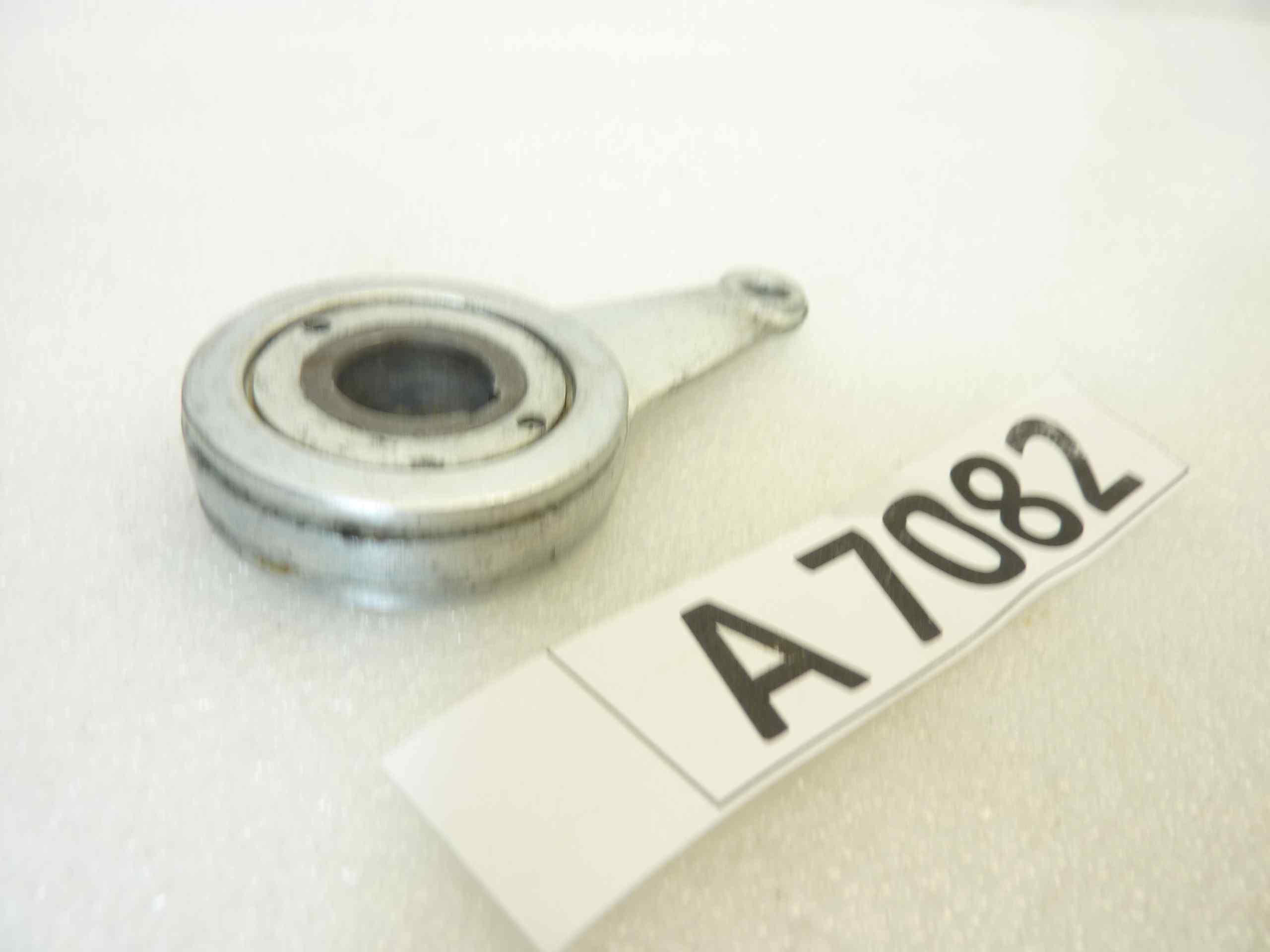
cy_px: 476
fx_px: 917
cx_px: 635
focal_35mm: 25
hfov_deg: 69.4
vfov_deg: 54.9
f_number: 3.3
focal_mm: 4.1
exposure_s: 1/25
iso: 80
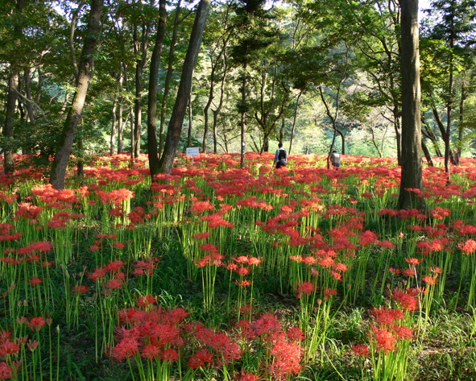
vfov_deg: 40.1
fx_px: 521
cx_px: 250
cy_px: 189
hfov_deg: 49.1
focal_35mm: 37
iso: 80
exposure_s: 1/40
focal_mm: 7.4
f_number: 2.8
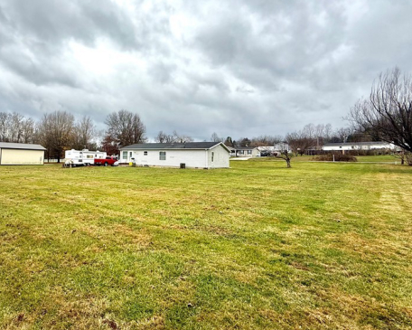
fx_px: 244
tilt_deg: +3.5
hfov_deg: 77.0
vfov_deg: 67.9
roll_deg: -1.6
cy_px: 146
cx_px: 128
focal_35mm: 20
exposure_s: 1/799
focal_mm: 2.22
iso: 50
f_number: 2.2
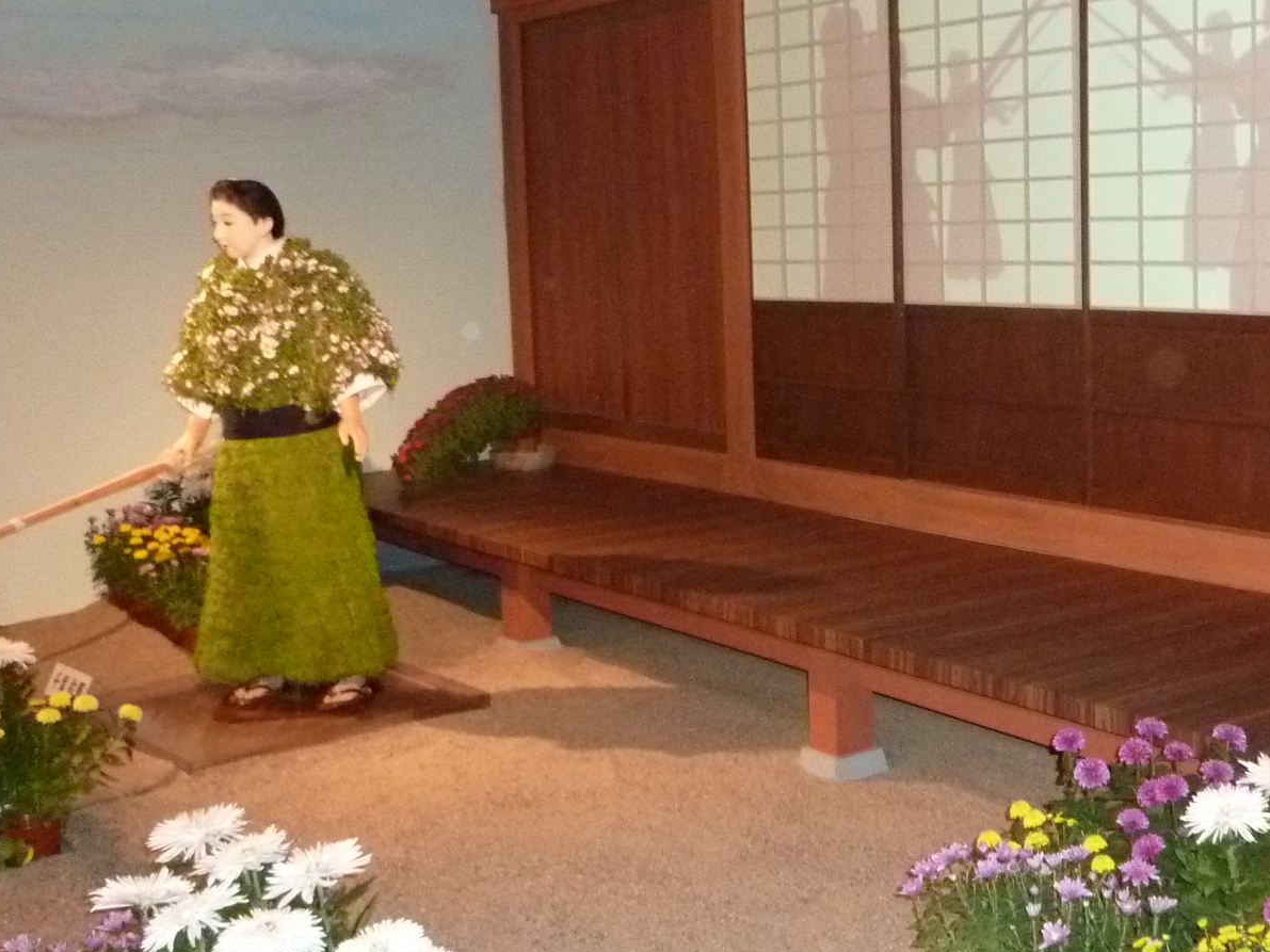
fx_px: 1577
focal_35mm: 43
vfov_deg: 33.5
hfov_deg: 42.3
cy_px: 401
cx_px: 979
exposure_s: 1/30
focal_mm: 4.1
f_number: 3.3
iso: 640
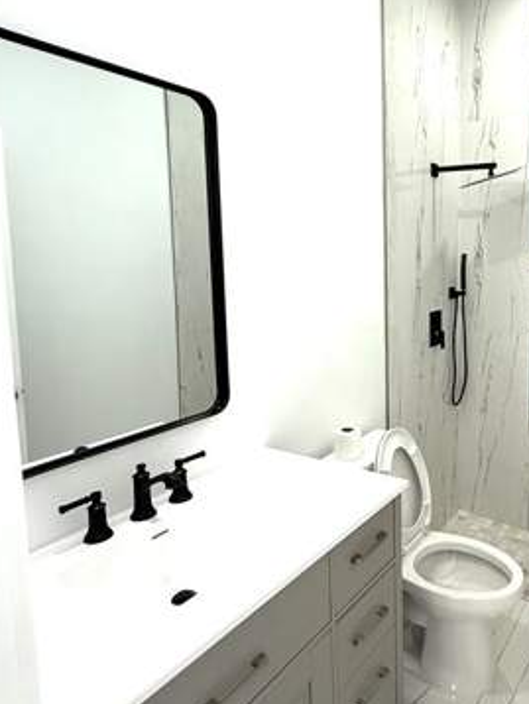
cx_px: 427
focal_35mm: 25
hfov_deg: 51.4
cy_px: 305
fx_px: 509
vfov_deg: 69.0
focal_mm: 2.22
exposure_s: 1/120
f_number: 2.2
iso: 200
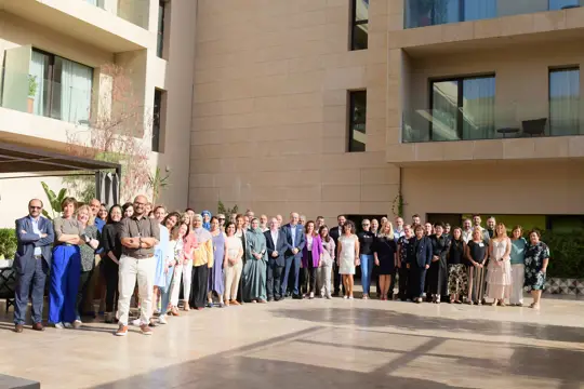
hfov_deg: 53.1
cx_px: 292
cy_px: 194
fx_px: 584
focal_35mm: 36
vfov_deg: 36.9
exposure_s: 1/1250
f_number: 6.3
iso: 500
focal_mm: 24
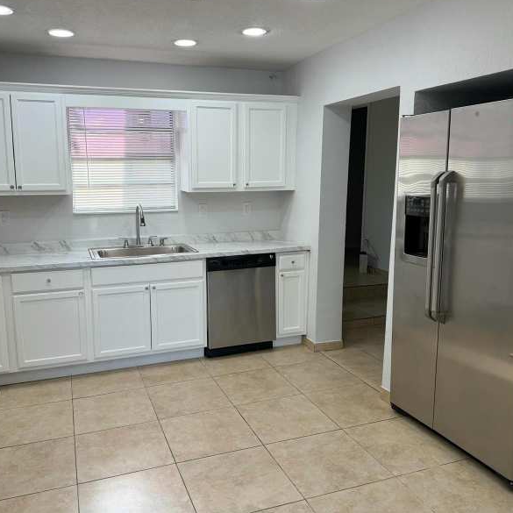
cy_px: 251
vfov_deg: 55.6
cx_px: 227
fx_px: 486
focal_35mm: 29
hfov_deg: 55.5
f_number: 1.78
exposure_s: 1/181
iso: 100
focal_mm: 6.76
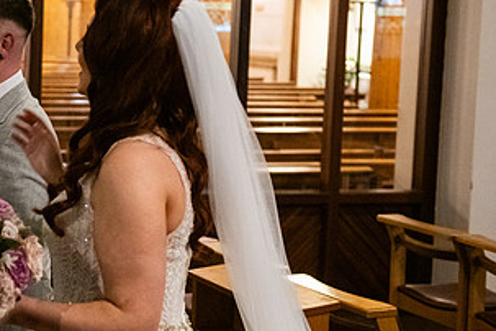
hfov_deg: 21.5
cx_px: 29
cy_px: 124
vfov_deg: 14.8
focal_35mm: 92
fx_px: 1267
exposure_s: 1/160
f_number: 3.5
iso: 2500
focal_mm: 48
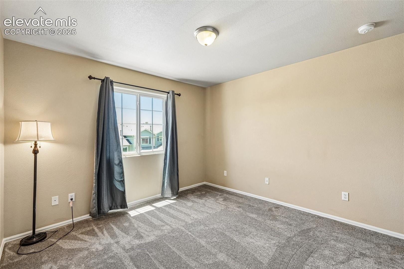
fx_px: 168
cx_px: 202
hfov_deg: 100.4
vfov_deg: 77.3
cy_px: 134
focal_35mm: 15
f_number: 8
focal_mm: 10
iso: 800
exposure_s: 1/6
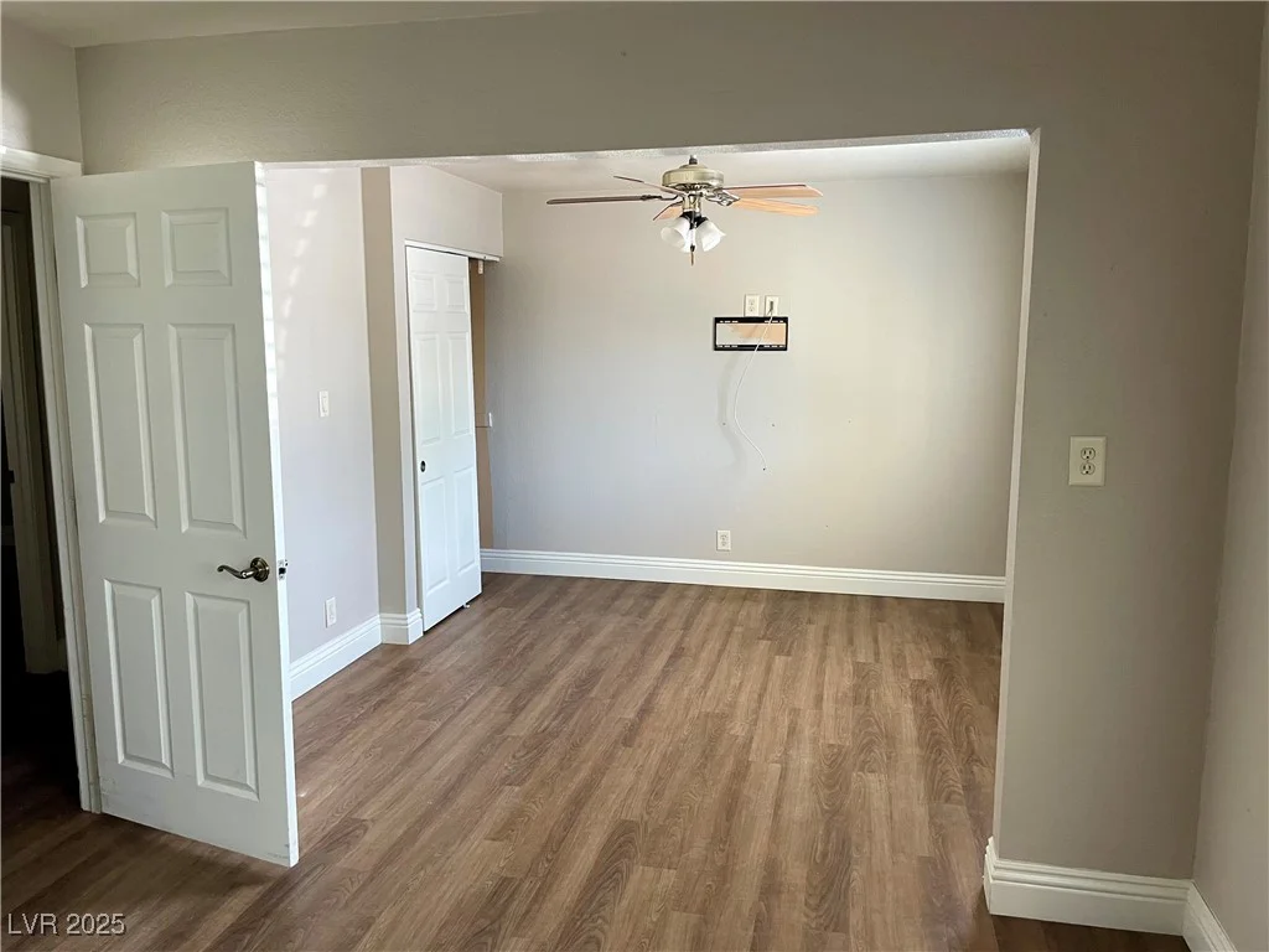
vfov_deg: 53.1
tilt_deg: -8.1
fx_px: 953
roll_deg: +0.9
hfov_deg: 67.3
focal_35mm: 26
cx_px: 634
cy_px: 476
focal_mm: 4.2
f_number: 1.6
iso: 125
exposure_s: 1/78
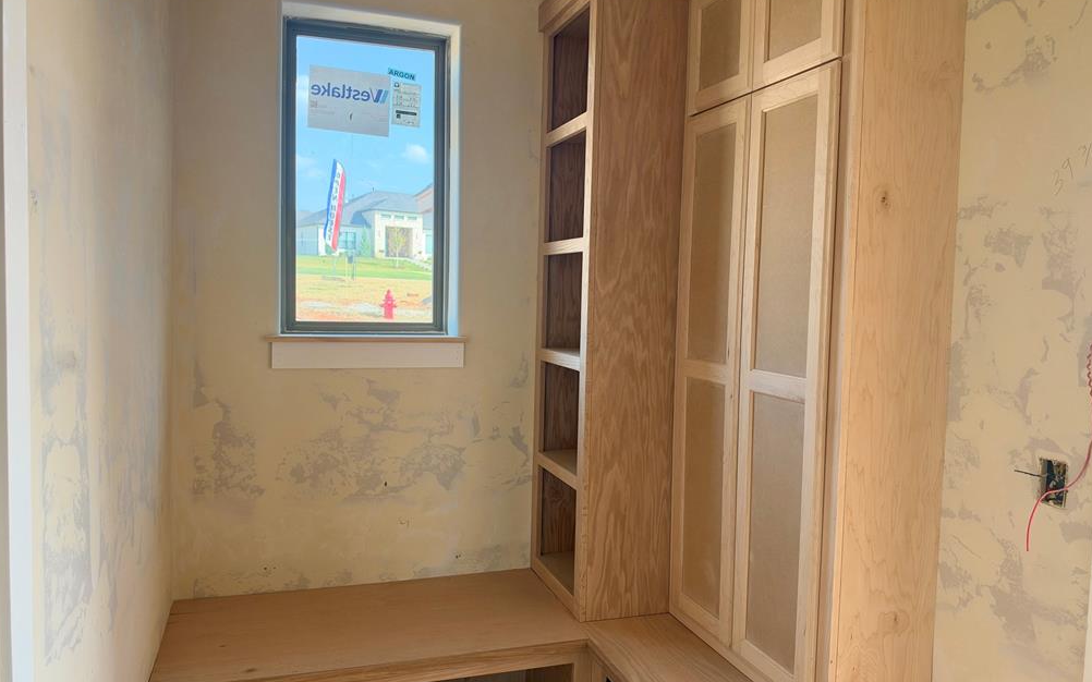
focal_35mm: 26
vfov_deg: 47.6
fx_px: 774
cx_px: 545
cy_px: 333
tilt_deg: -4.0
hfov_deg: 70.4
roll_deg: -1.0
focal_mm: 6.93
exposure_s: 1/188
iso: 100
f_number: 1.8
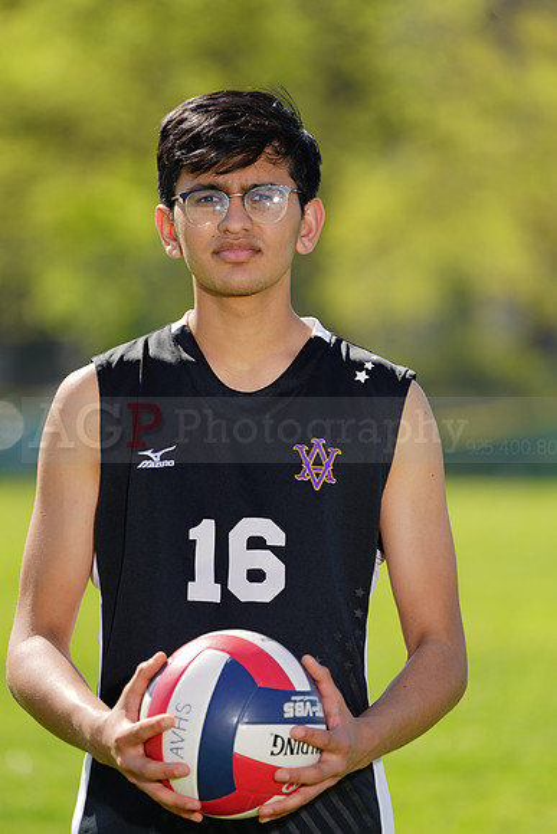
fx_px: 9277
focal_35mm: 400
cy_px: 417
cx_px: 278
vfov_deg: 5.2
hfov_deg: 3.4
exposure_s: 1/200
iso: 64
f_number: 6.3
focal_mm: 400
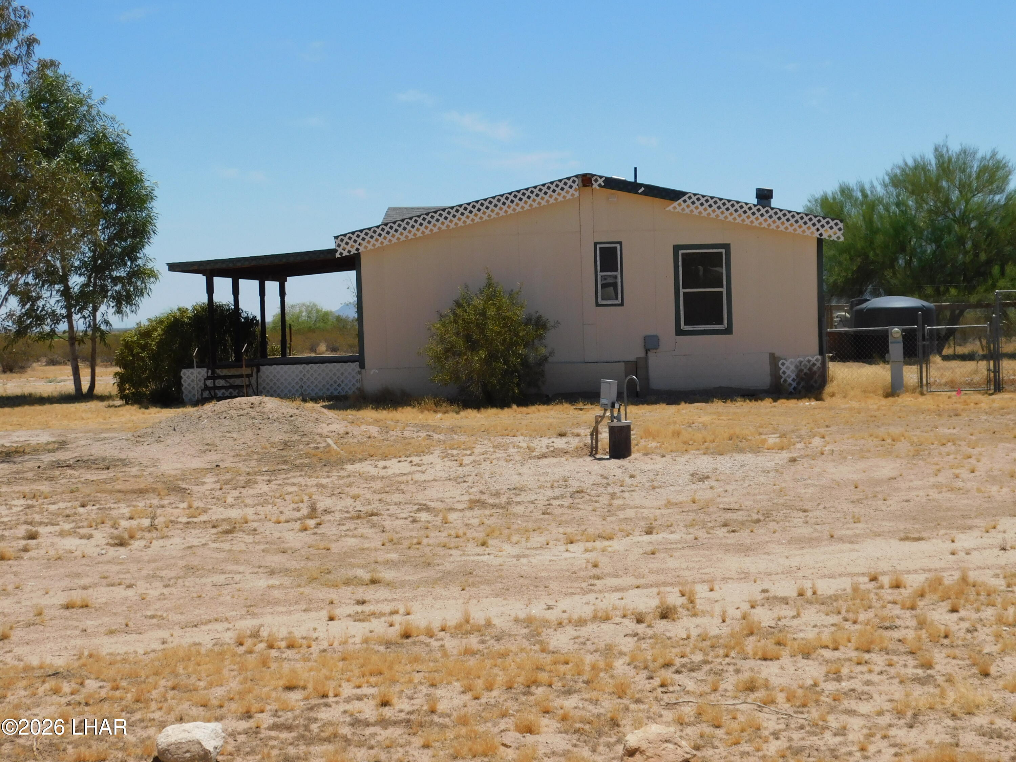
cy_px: 381
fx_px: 1732
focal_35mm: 59
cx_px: 508
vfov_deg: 24.8
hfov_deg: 32.7
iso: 125
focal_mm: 10.4
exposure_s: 1/1500
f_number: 4
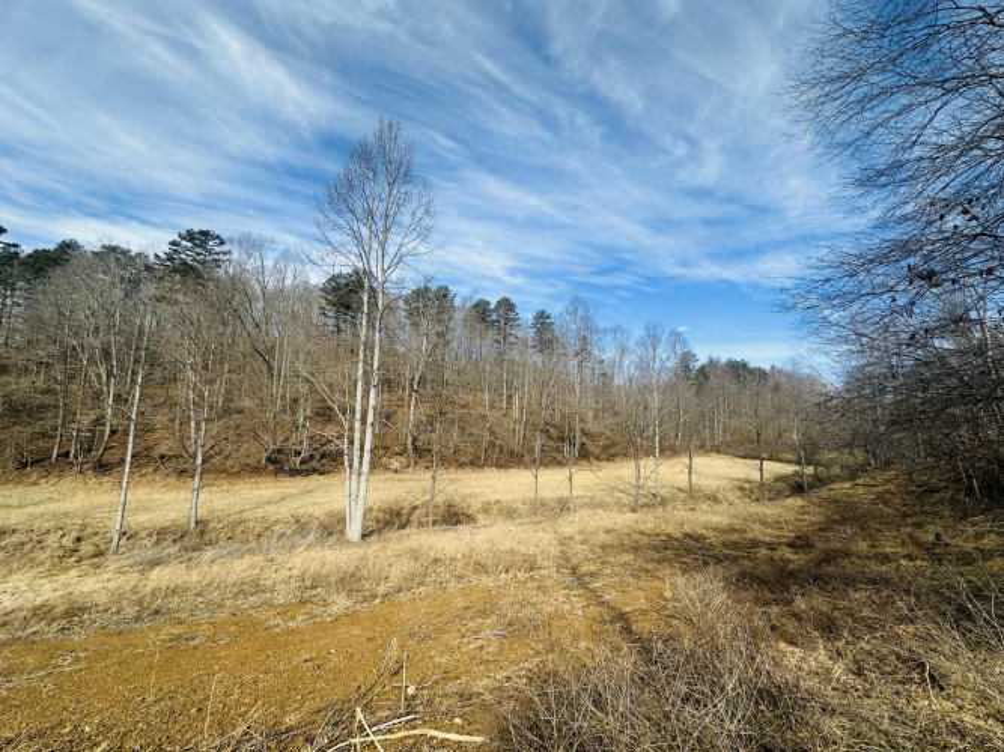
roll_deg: -1.4
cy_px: 376
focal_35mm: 14
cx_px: 502
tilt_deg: +7.8
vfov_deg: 85.7
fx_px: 406
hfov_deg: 102.1
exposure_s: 1/1595
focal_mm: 2.22
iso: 40
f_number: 2.2
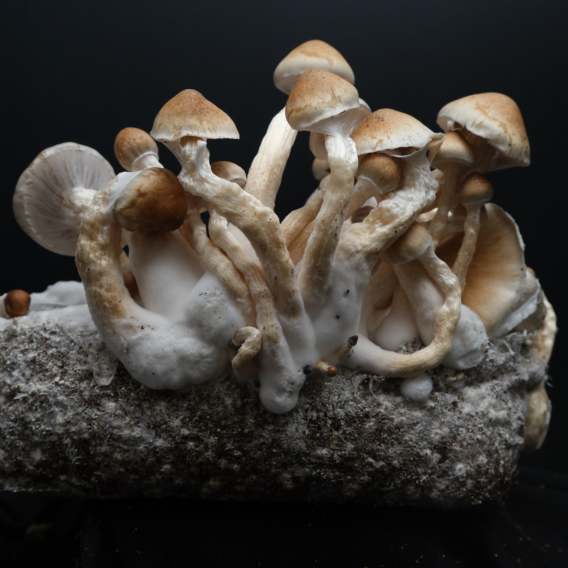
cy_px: 285
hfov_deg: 37.5
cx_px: 260
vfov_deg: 37.6
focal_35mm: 45
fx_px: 835
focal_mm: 23.3
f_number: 5.6
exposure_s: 1/160
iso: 800
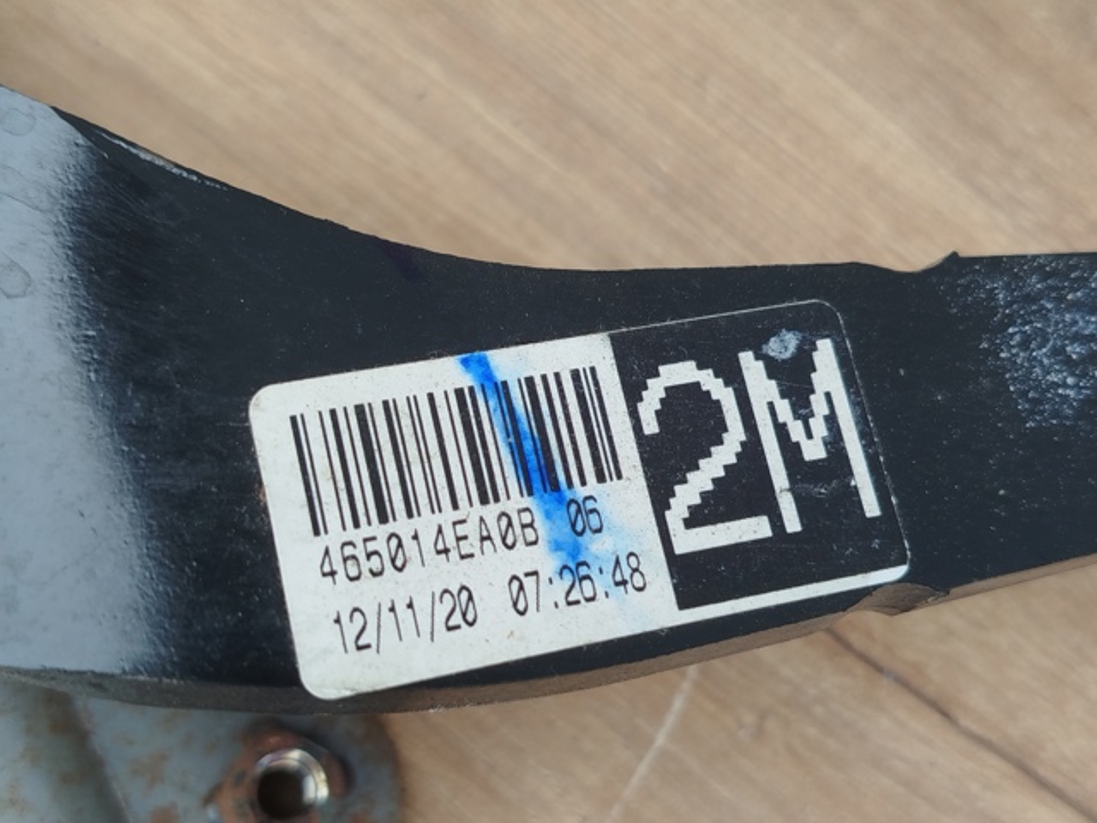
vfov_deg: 30.3
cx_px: 548
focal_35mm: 48
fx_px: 1521
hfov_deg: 39.7
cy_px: 412
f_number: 1.7
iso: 64
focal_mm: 5.31
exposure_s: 1/100
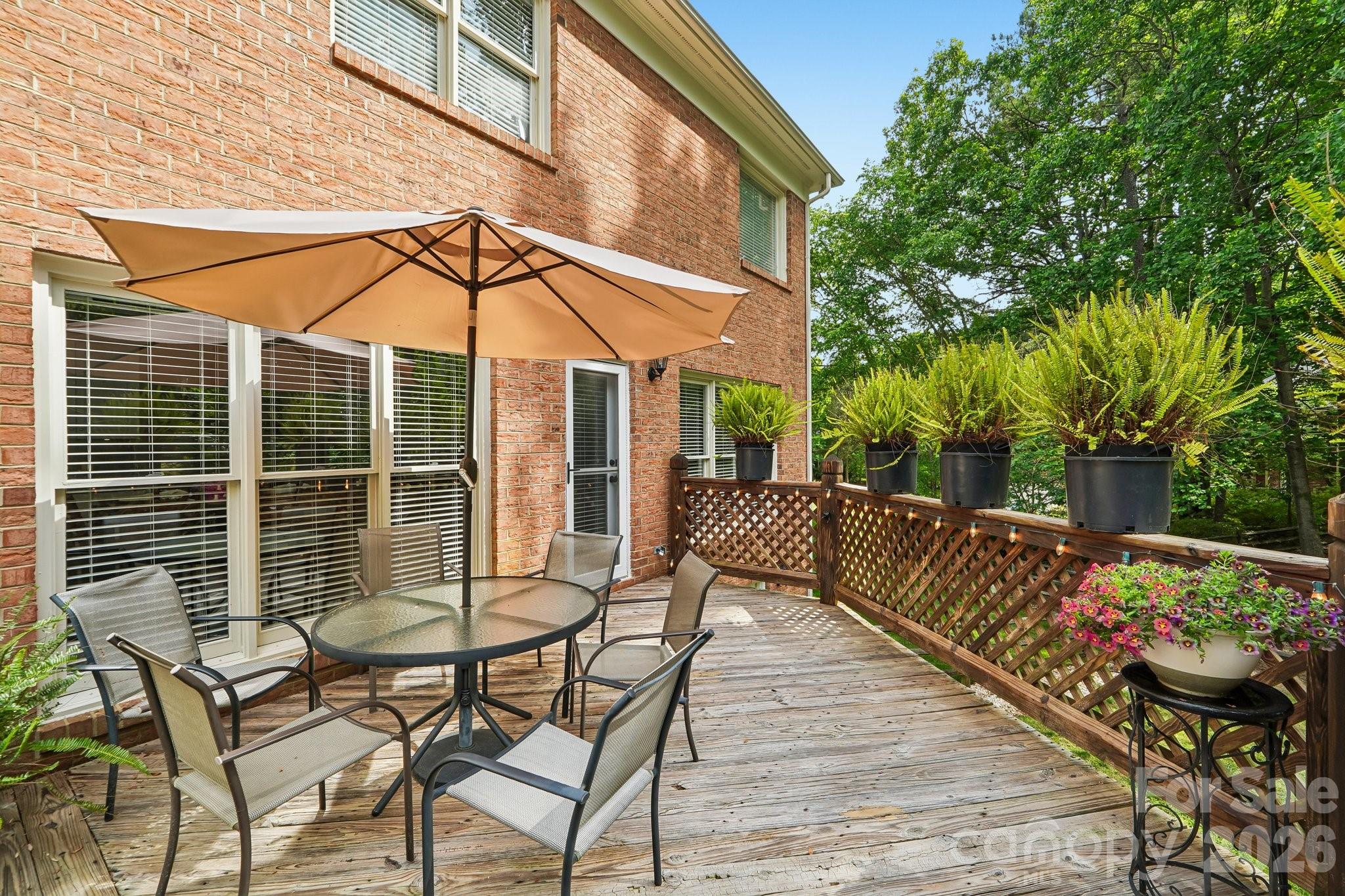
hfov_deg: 100.4
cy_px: 448
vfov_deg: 77.3
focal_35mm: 15
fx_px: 560
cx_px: 672
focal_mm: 10
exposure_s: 1/30
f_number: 8
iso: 100
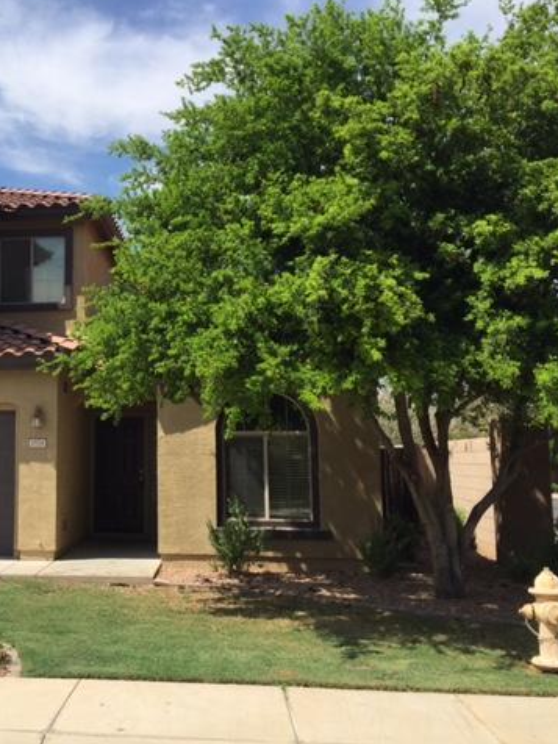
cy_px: 370
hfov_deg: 35.4
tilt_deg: +6.4
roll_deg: -1.7
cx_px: 98
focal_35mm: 39
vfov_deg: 47.9
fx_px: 838
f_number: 2.2
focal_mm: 4.15
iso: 32
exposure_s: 1/2326
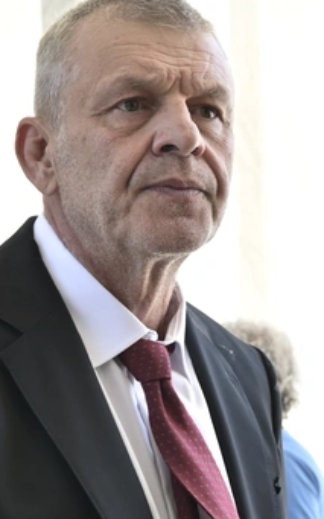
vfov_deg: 15.6
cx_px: 164
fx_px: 1894
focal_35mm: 134
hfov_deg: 9.8
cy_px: 221
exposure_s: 1/100
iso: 400
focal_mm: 46
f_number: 8
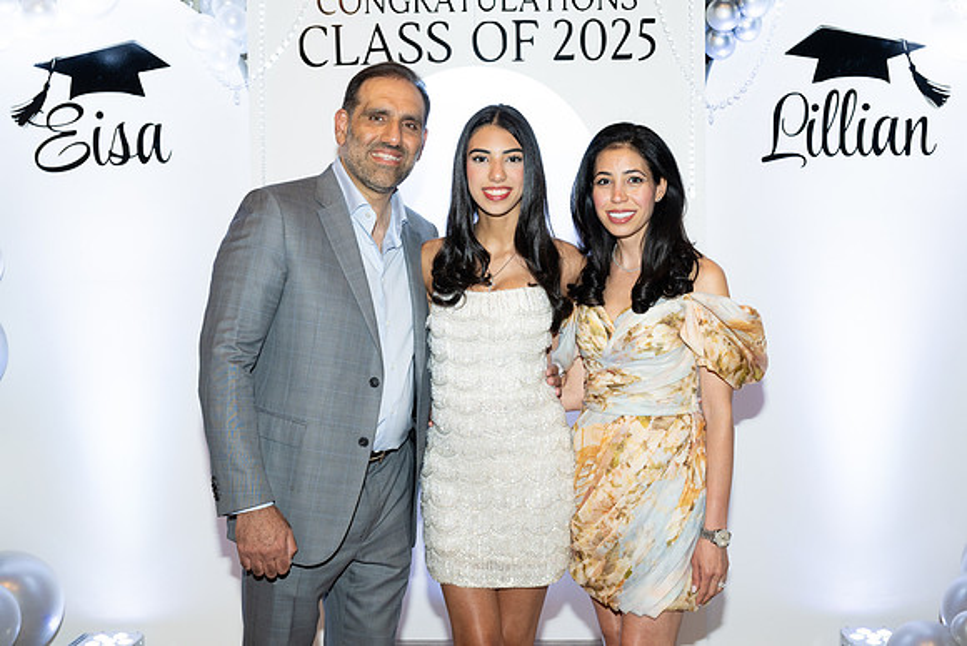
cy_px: 323
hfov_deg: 45.4
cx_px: 484
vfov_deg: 31.2
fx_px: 1155
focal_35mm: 43
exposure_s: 1/80
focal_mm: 43
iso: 1000
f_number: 5.6
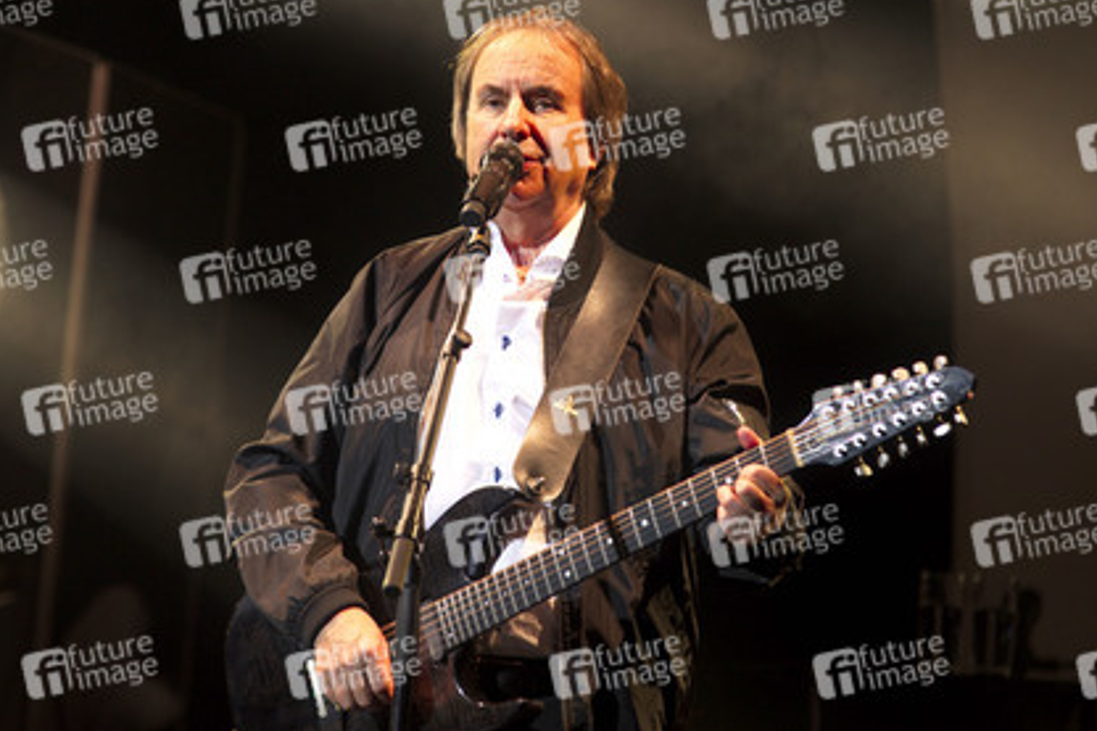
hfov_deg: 13.1
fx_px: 4782
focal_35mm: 157
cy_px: 338
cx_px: 546
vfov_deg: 8.7
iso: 1600
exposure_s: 1/400
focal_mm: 145
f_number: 4
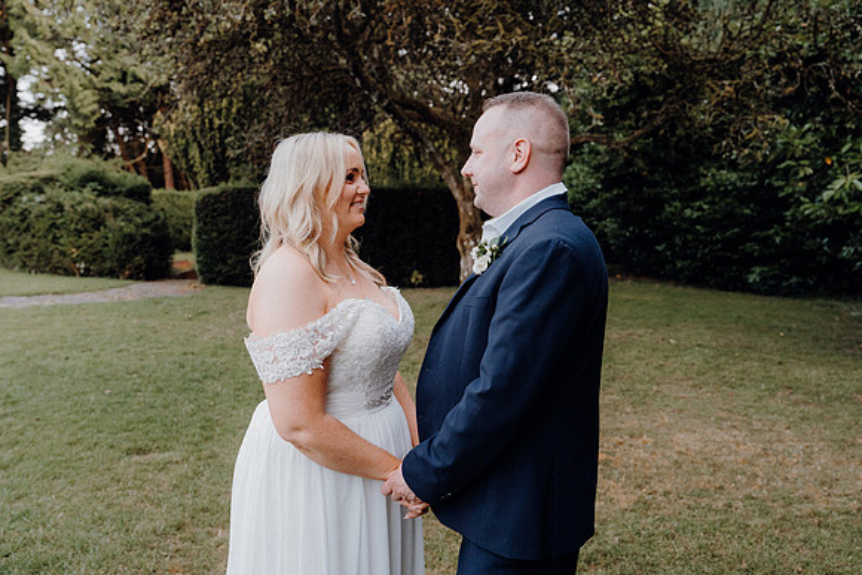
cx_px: 431
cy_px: 288
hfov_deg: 63.6
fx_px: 695
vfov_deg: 45.0
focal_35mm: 29
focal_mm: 29
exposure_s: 1/160
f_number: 3.5
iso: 3200
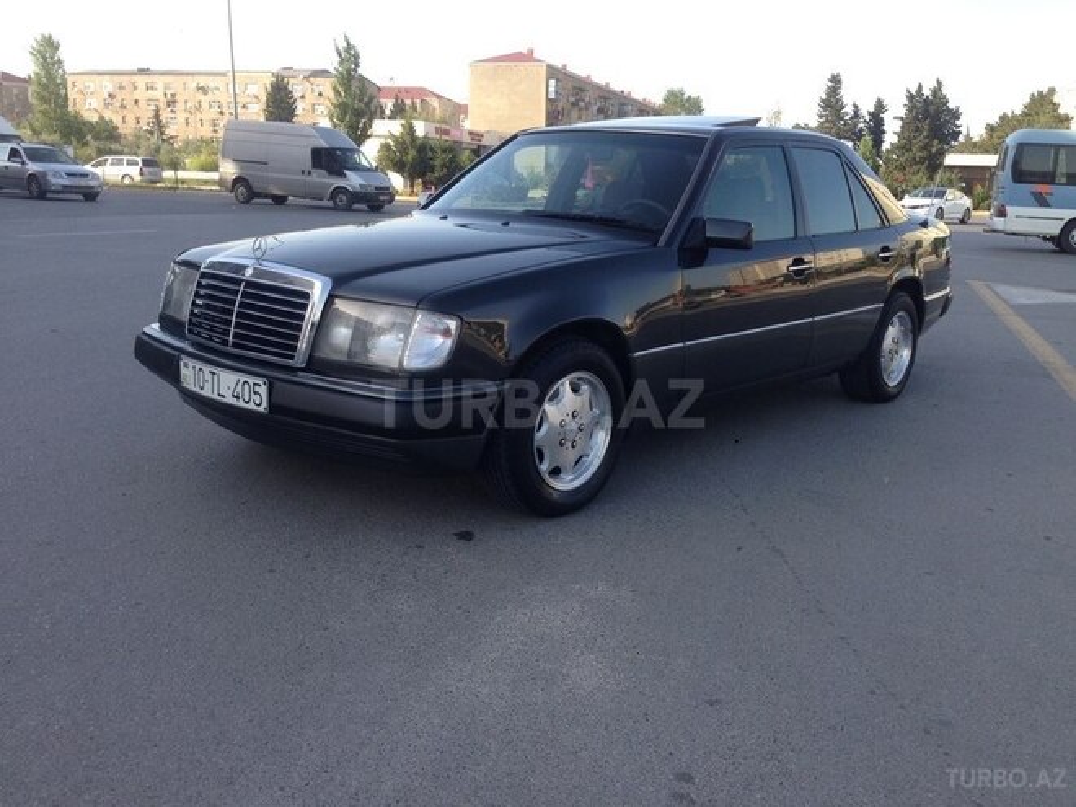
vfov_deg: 42.9
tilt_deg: -11.8
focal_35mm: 33
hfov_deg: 55.4
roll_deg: -2.6
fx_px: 1026
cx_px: 538
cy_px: 404
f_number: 2.4
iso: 50
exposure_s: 1/455
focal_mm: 4.12
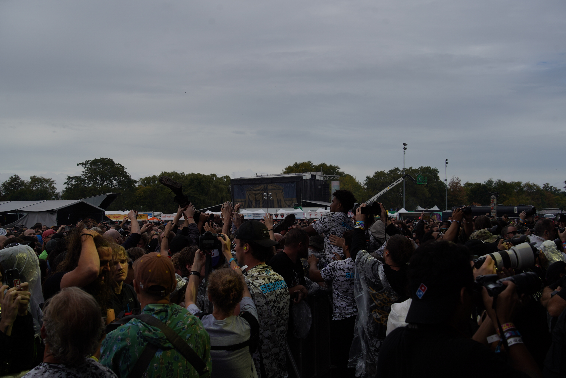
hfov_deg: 44.5
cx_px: 283
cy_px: 189
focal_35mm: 44
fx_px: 692
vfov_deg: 30.5
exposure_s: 1/640
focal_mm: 44
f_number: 8
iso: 100
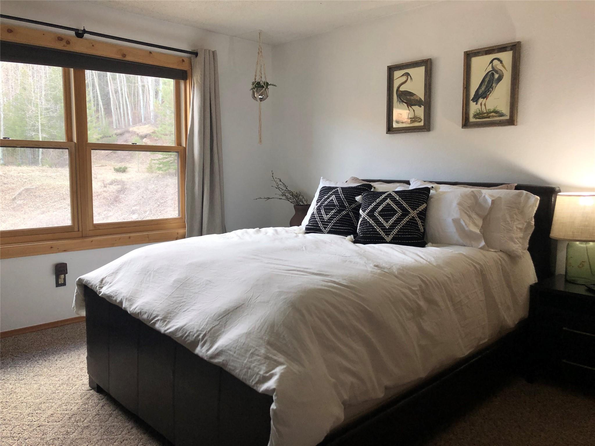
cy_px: 223
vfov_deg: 49.7
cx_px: 298
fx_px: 481
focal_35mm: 28
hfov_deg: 63.4
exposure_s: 1/40
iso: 25
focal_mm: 3.99
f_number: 1.8
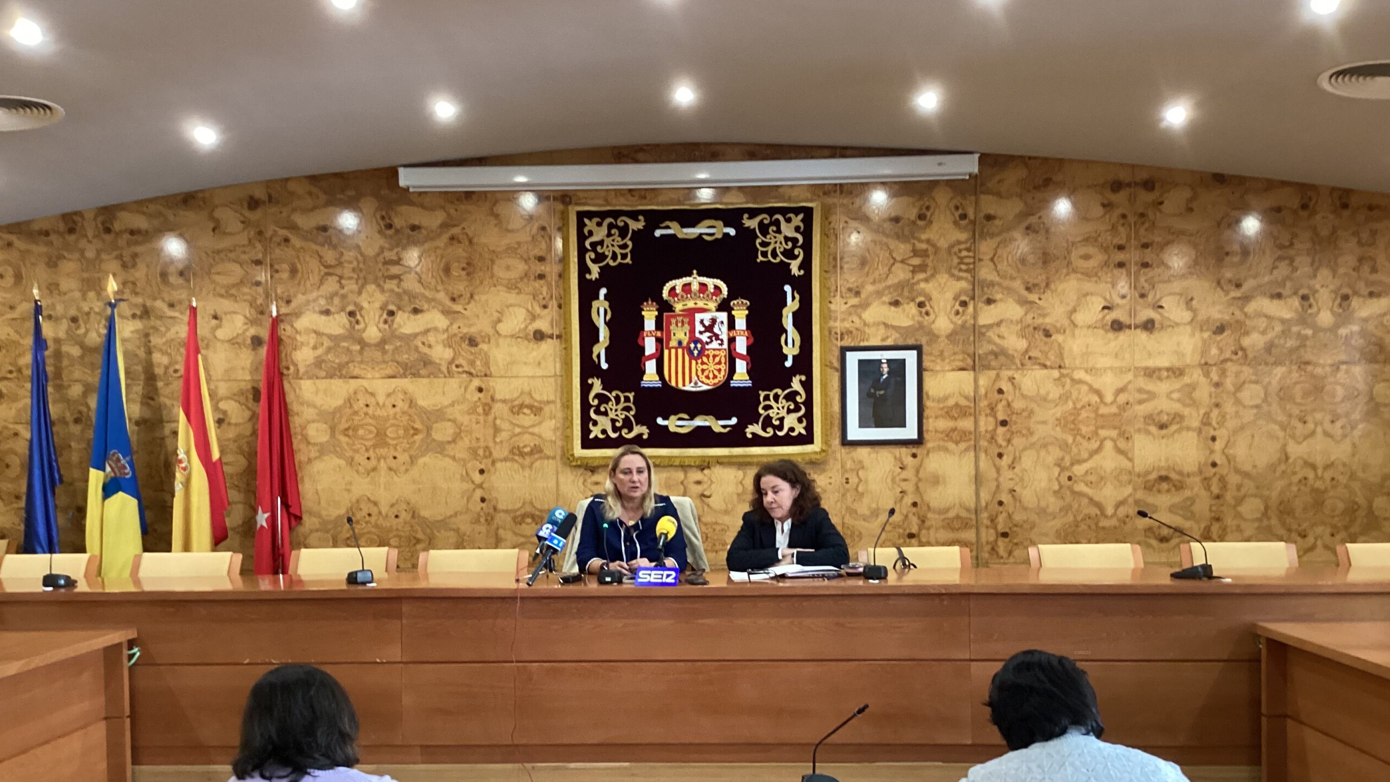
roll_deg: +1.2
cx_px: 697
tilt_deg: -1.2
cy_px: 472
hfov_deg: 58.0
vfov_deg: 34.5
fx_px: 1253
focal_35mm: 34
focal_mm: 3.3
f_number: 2.4
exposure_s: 1/50
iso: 320
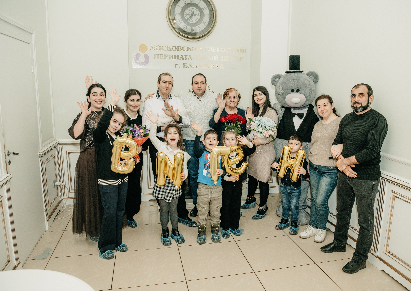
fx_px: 309
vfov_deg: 50.5
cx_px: 219
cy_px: 146
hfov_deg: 67.2
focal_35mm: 27
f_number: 4.5
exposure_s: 1/160
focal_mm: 24
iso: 320
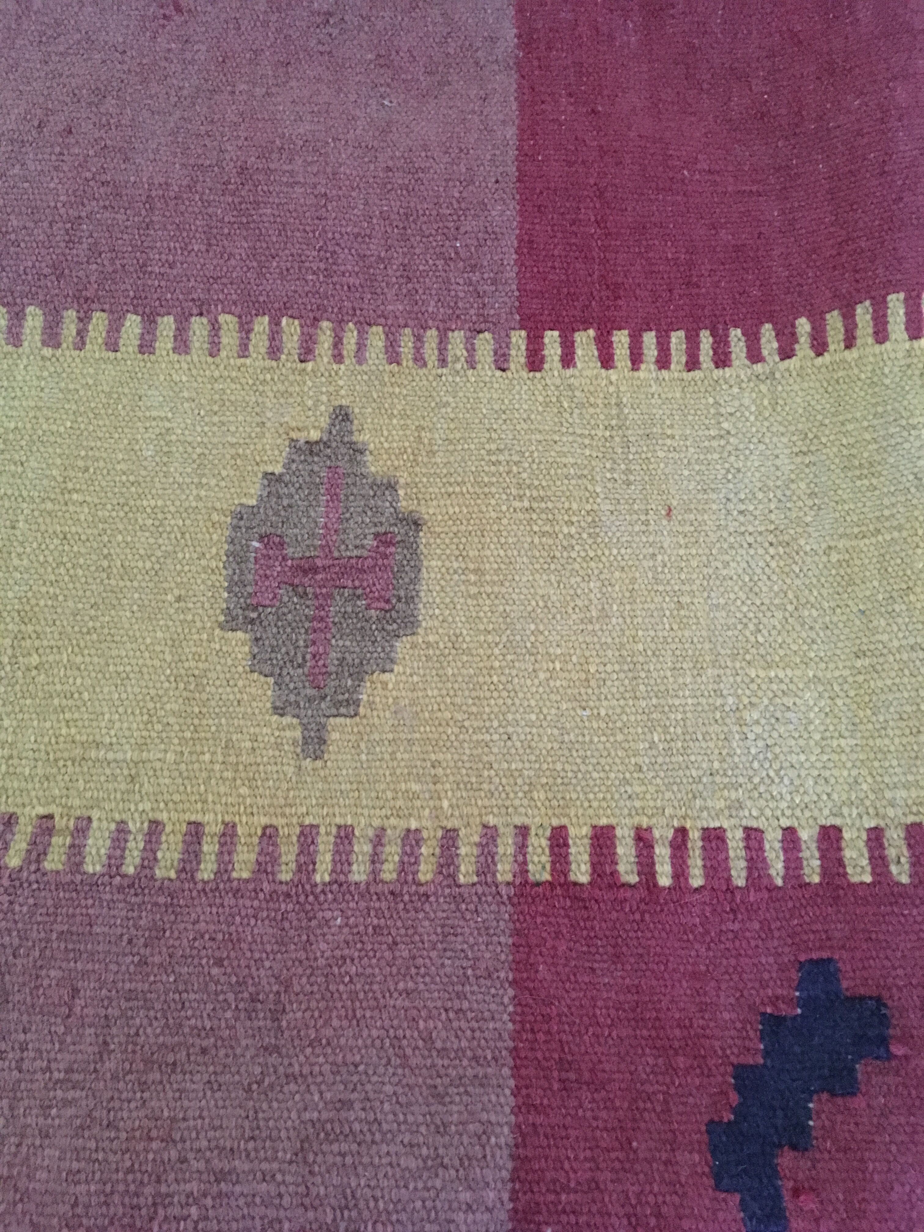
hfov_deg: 48.2
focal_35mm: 29
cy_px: 616
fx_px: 1032
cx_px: 462
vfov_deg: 61.7
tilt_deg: -73.7
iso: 500
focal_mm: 4.15
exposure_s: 1/17
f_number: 2.2
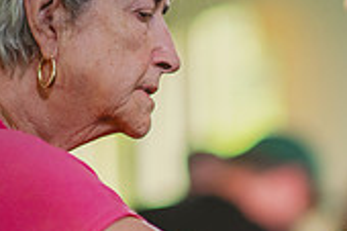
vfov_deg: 4.7
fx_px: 2793
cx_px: 527
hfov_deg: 7.0
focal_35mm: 290
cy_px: 346
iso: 640
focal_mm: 85
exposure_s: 1/200
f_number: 1.4
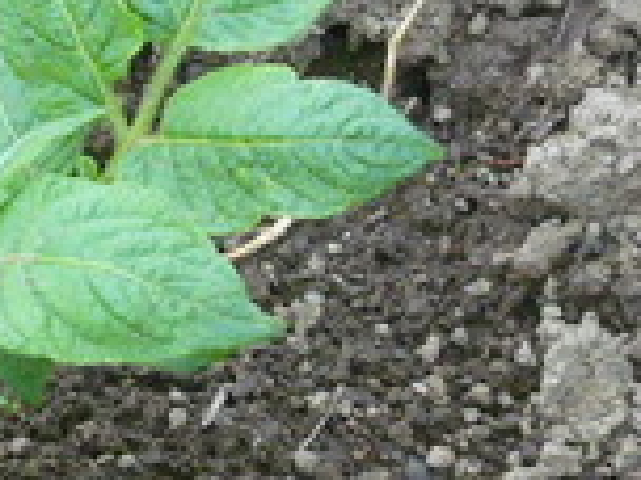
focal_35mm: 313
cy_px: 175
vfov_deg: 4.7
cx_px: -135
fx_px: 5796
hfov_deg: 6.3
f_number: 4
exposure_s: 1/60
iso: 400
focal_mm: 11.7
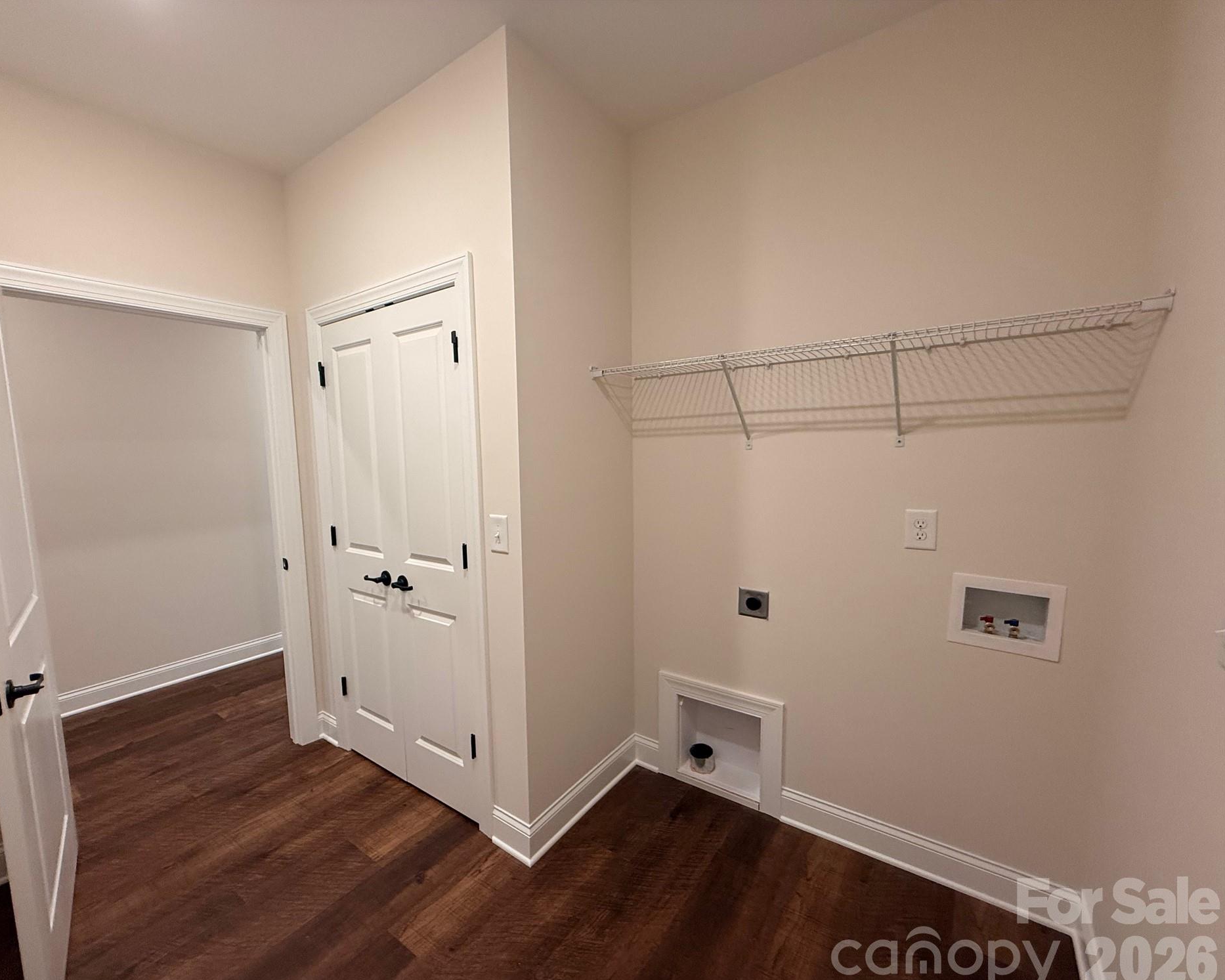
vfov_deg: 84.0
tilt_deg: -5.3
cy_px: 503
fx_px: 544
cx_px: 554
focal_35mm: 15
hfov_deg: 96.5
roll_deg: +0.9
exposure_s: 1/120
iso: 250
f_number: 2.2
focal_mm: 2.22
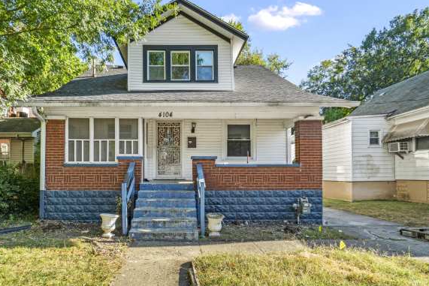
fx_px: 258
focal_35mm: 22
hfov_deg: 78.9
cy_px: 174
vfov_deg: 57.5
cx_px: 180
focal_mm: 11
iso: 400
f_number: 8
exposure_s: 1/320
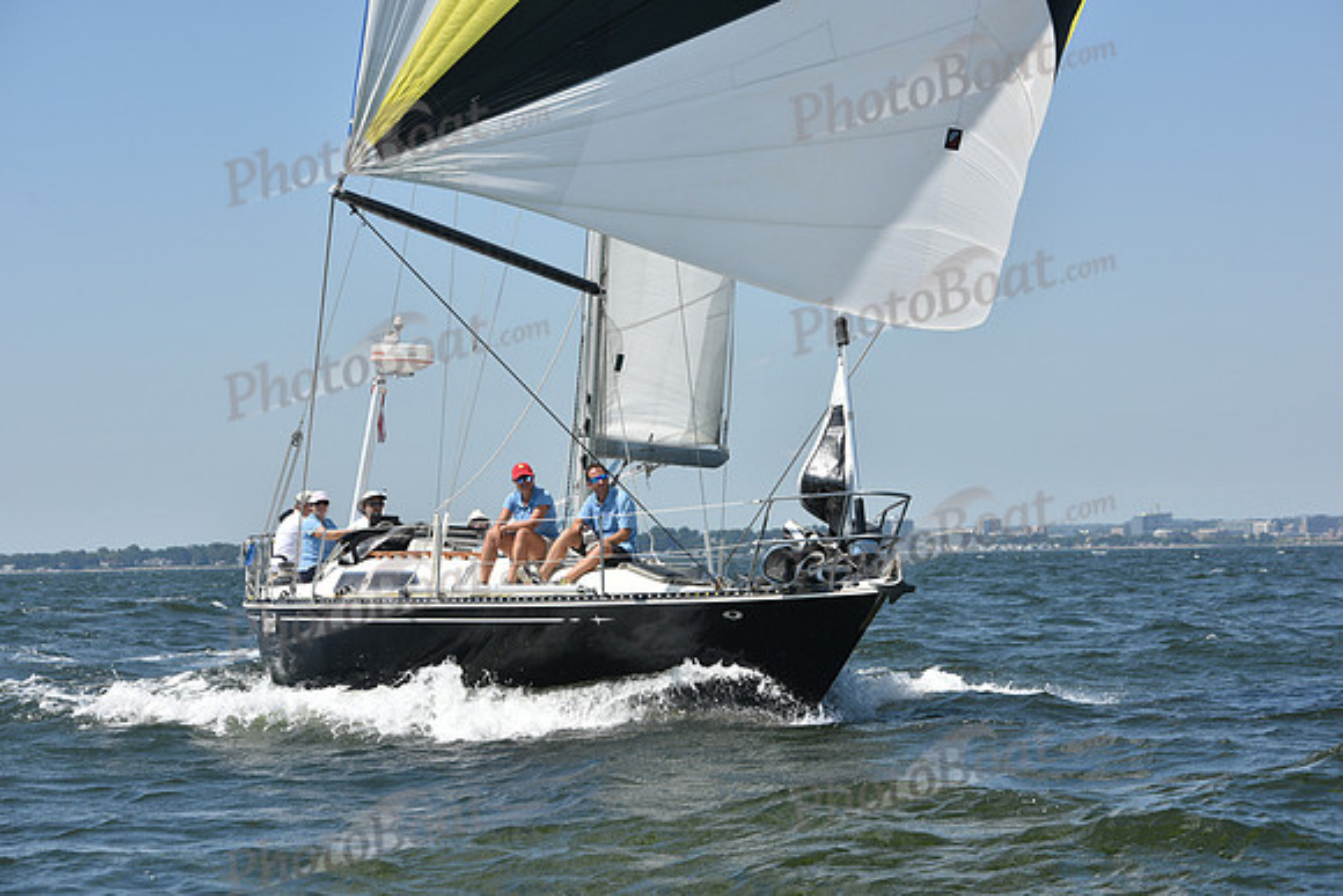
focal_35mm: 92
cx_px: 672
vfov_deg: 14.9
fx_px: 3433
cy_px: 448
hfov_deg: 22.1
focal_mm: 92
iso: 250
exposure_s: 1/1250
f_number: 7.1
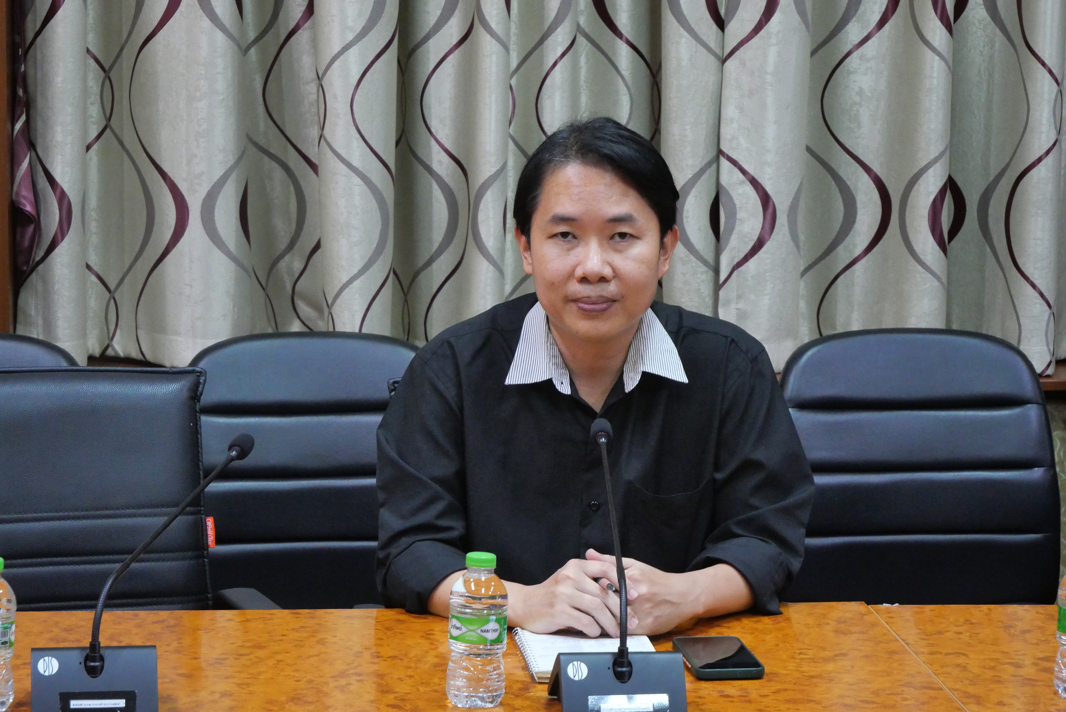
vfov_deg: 14.1
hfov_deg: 21.0
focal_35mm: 97
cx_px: 533
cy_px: 356
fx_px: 2874
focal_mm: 47
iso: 3200
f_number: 5.6
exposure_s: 1/30
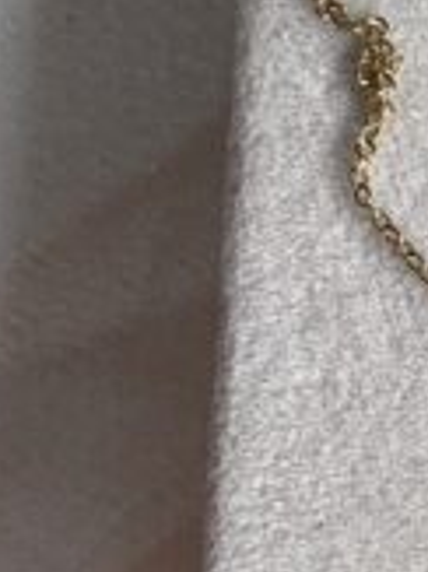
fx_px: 2113
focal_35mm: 128
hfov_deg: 10.2
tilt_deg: -78.9
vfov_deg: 15.4
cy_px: 319
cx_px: 1007
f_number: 1.8
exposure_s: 1/133
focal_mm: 4.25
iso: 25
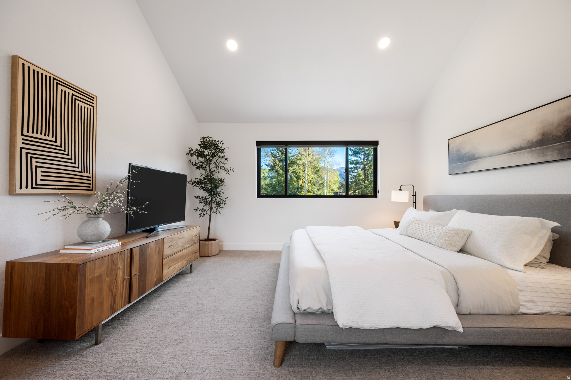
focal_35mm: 14
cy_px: 190
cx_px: 286
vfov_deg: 81.1
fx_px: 222
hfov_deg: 104.3
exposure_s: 1/15
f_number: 7.1
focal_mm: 14
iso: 500
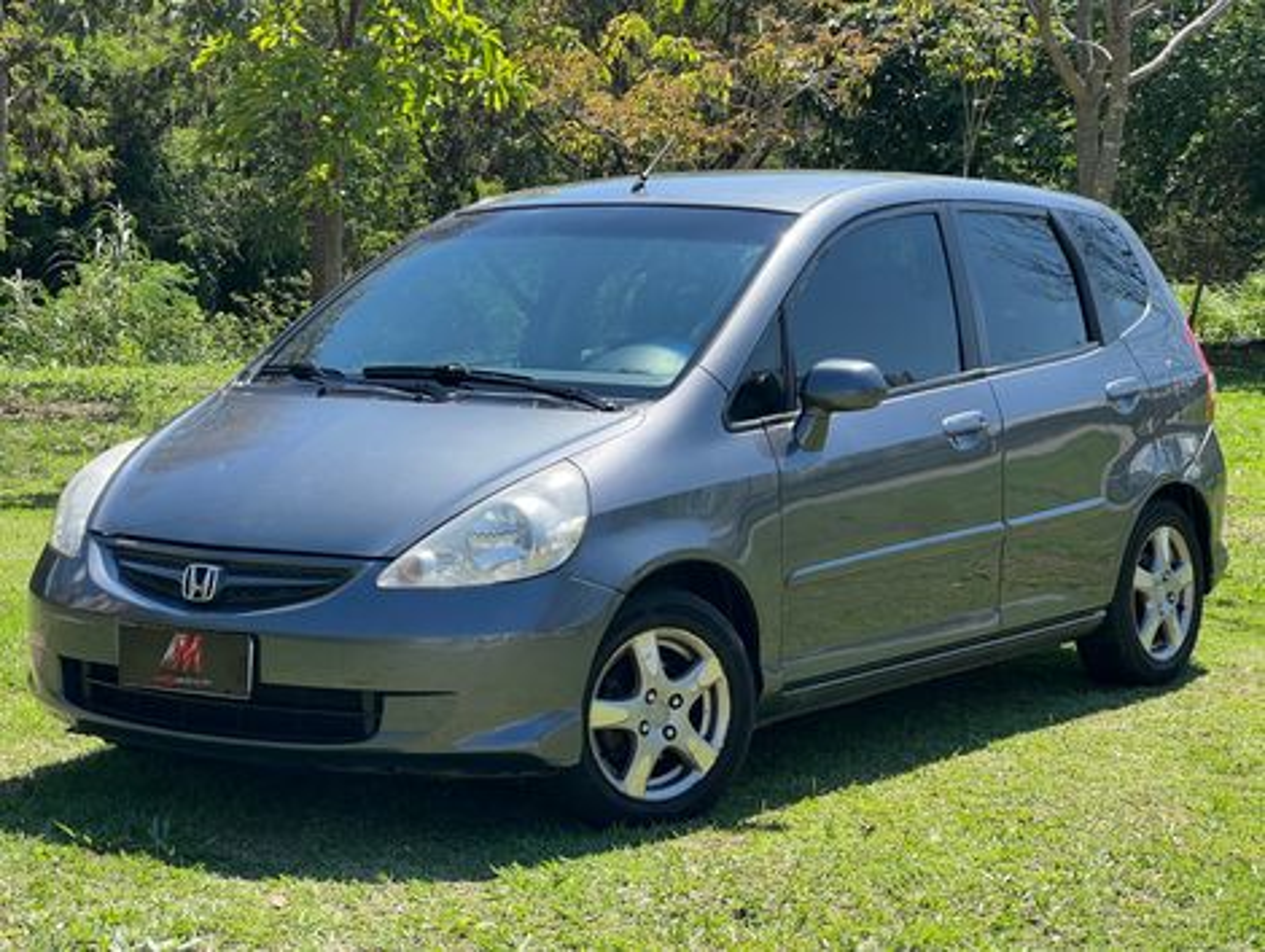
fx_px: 2818
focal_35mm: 77
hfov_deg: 25.3
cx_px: 632
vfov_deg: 19.2
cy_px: 476
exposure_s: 1/328
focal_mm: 9
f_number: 2.8
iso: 32
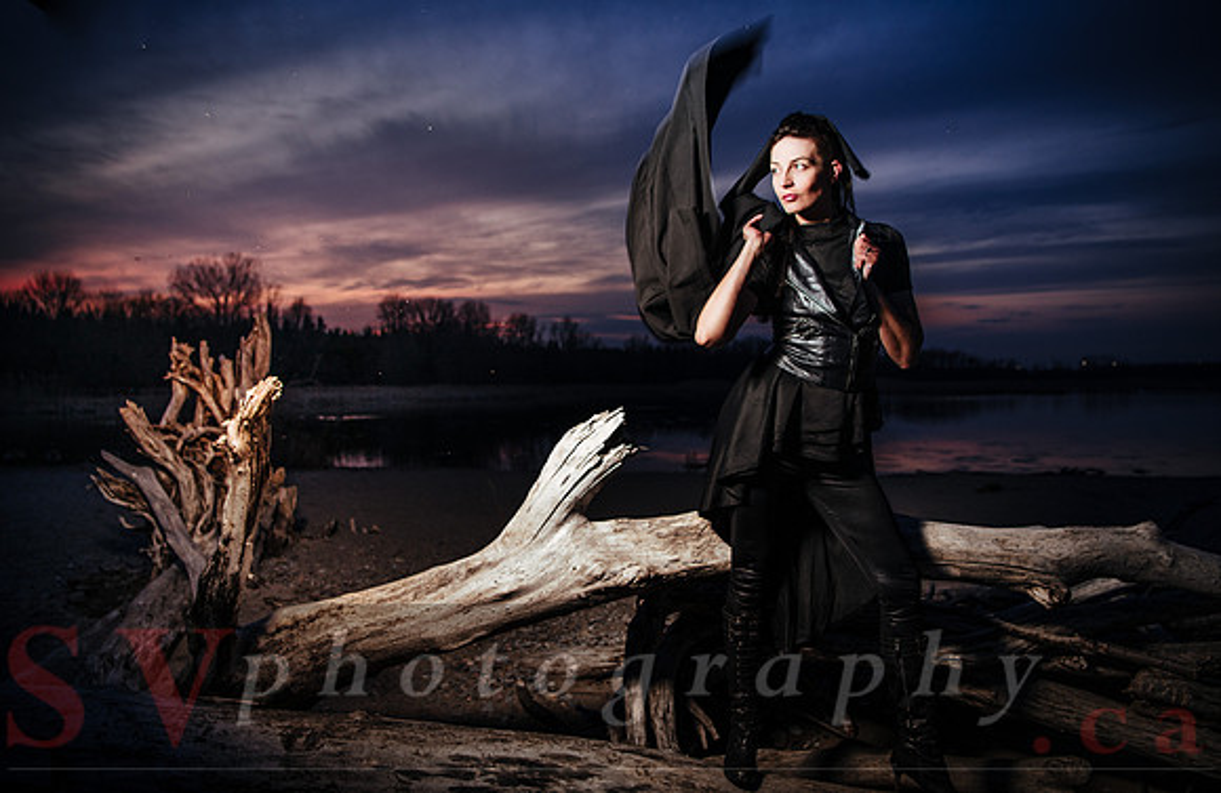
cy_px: 393
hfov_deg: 68.7
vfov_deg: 47.9
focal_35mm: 27
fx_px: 893
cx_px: 610
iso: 250
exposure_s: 1/50
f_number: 3.2
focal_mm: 26
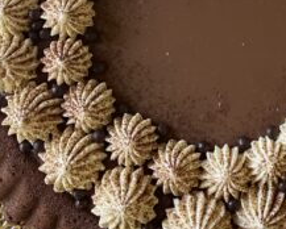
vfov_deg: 19.2
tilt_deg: -83.0
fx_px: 661
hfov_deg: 24.0
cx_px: 229
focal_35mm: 78
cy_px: 8
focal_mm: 4.25
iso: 160
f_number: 1.8
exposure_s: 1/60
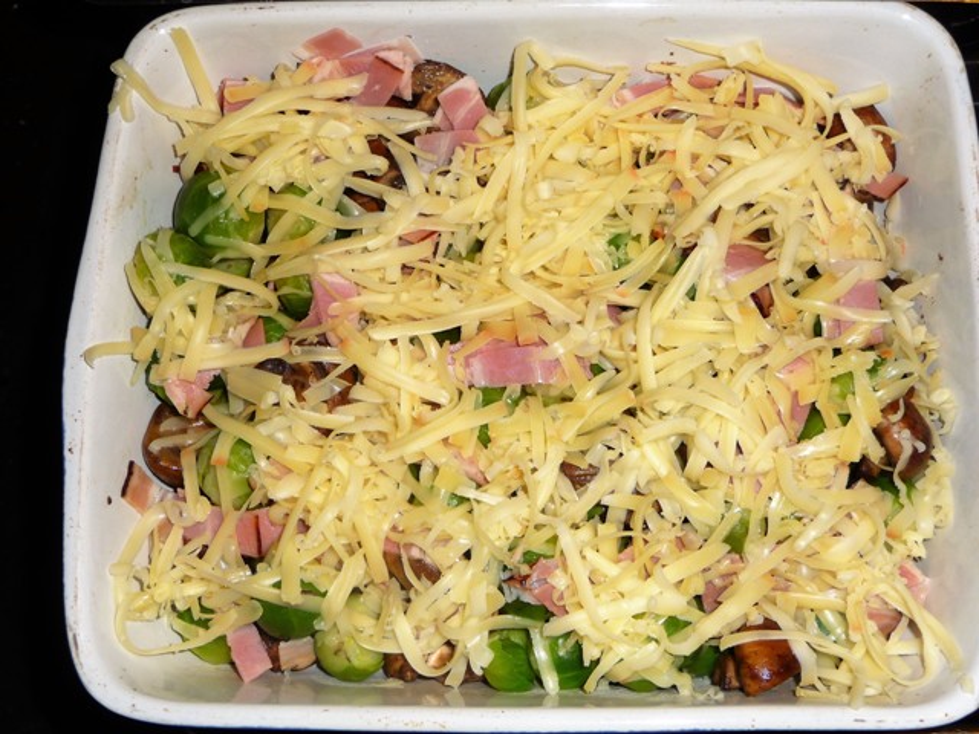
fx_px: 1555
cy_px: 367
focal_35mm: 55
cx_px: 490
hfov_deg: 34.9
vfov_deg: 26.6
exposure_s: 1/30
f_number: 4.3
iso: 100
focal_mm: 9.3
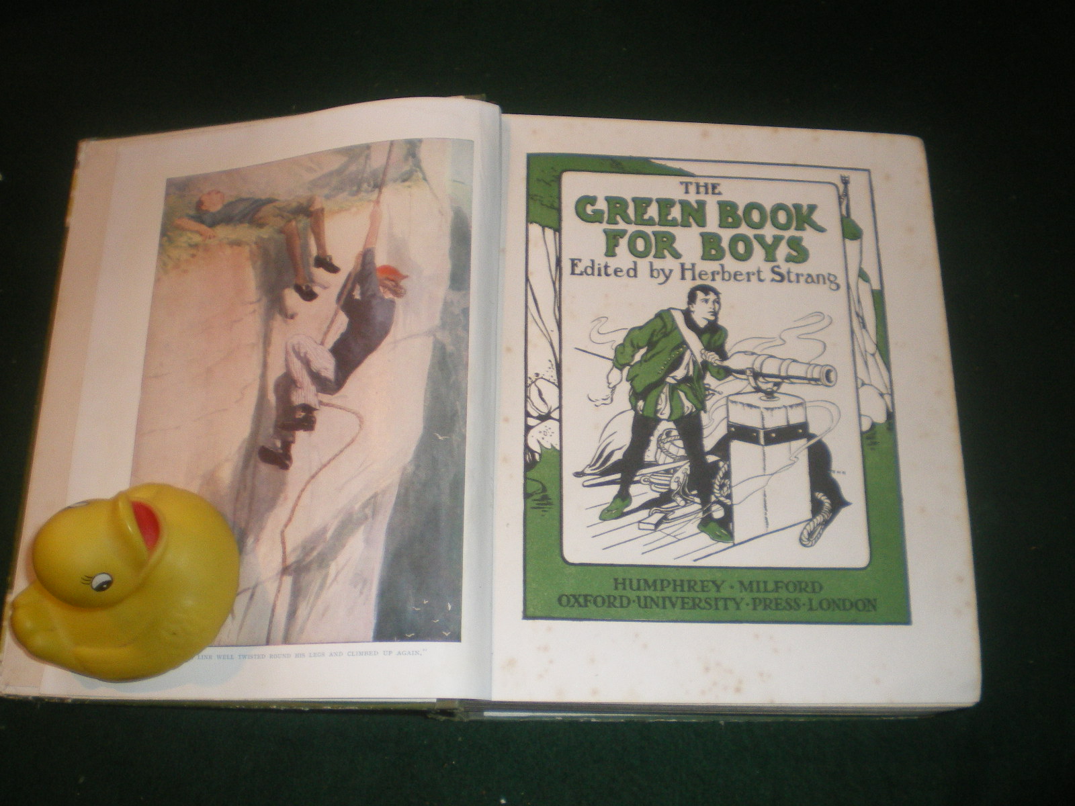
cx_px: 538
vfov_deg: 37.7
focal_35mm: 38
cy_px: 403
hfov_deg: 49.0
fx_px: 1180
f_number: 3.1
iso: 200
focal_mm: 6.3
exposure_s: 1/50
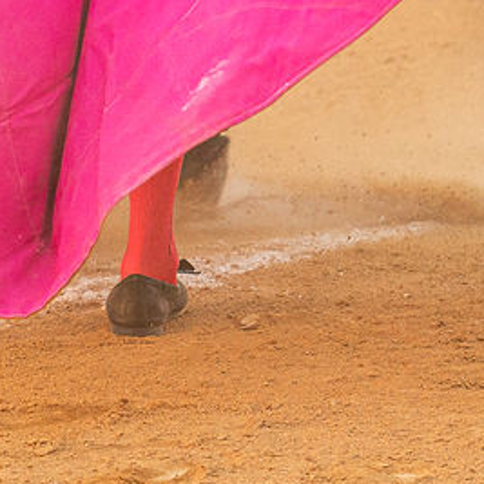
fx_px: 9270
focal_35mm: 586
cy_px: -217
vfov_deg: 3.0
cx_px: 235
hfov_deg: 3.0
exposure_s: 1/1000
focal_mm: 150
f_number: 5.6
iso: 800
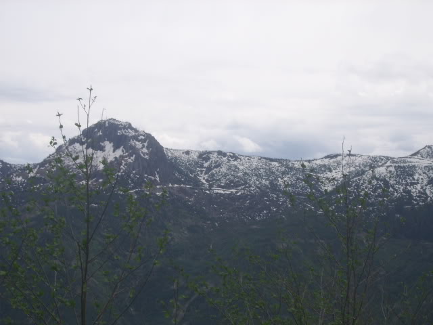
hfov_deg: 19.1
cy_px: 162
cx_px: 216
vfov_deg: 14.4
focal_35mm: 103
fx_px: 1288
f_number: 10.1
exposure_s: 1/162
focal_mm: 17.14
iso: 50
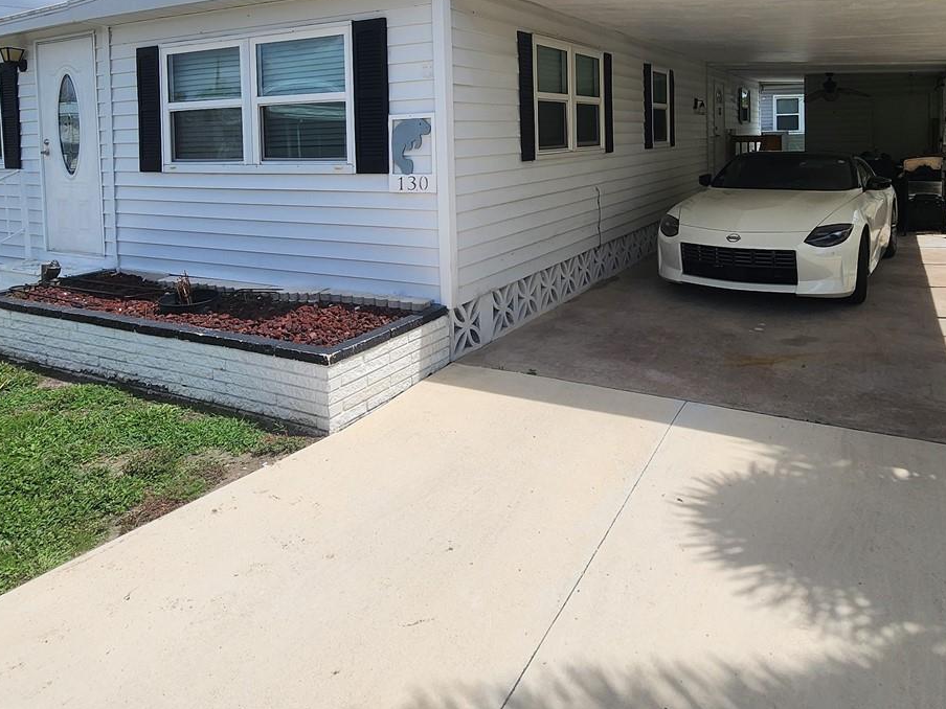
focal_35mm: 23
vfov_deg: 55.2
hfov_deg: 73.7
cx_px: 523
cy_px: 152
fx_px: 629
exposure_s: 1/3203
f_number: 2.2
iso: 50
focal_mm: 2.2
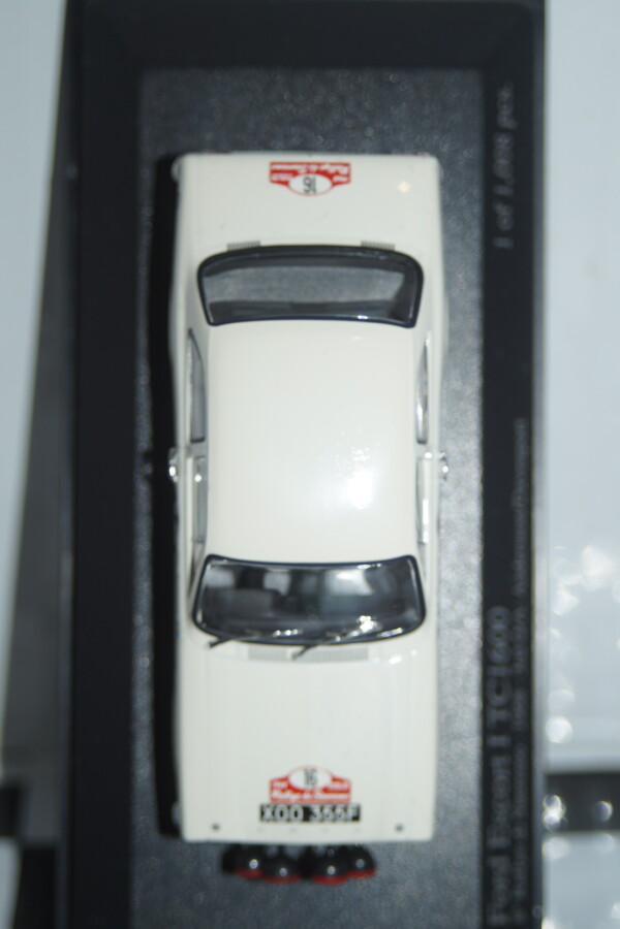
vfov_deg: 22.6
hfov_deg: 15.2
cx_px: 310
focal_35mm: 90
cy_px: 464
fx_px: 2325
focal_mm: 60
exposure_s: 1/80
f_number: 5.6
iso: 200
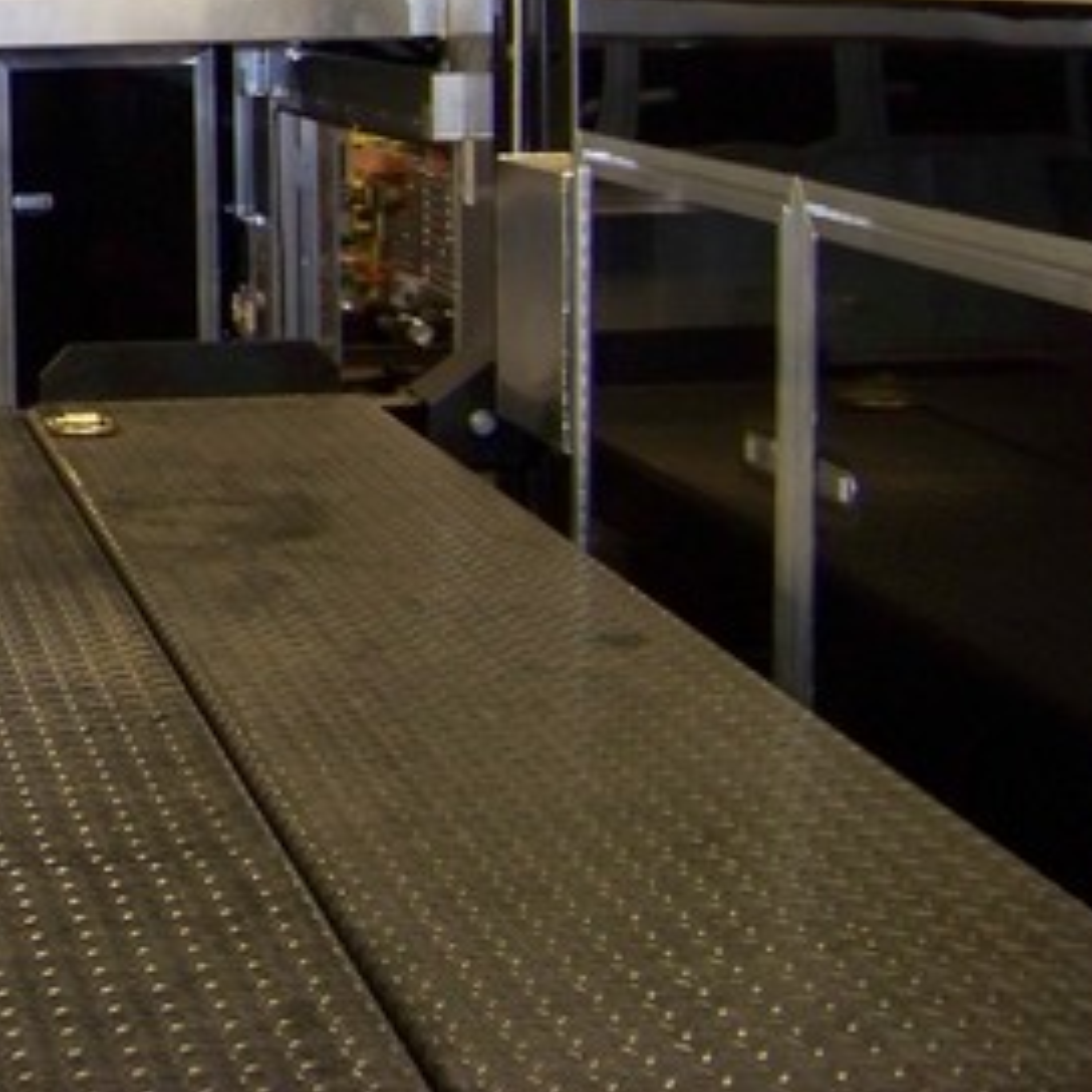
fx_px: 2927
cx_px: -269
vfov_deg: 20.6
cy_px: 66
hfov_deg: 19.7
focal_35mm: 82
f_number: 2.8
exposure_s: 1/30
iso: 200
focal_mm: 5.85
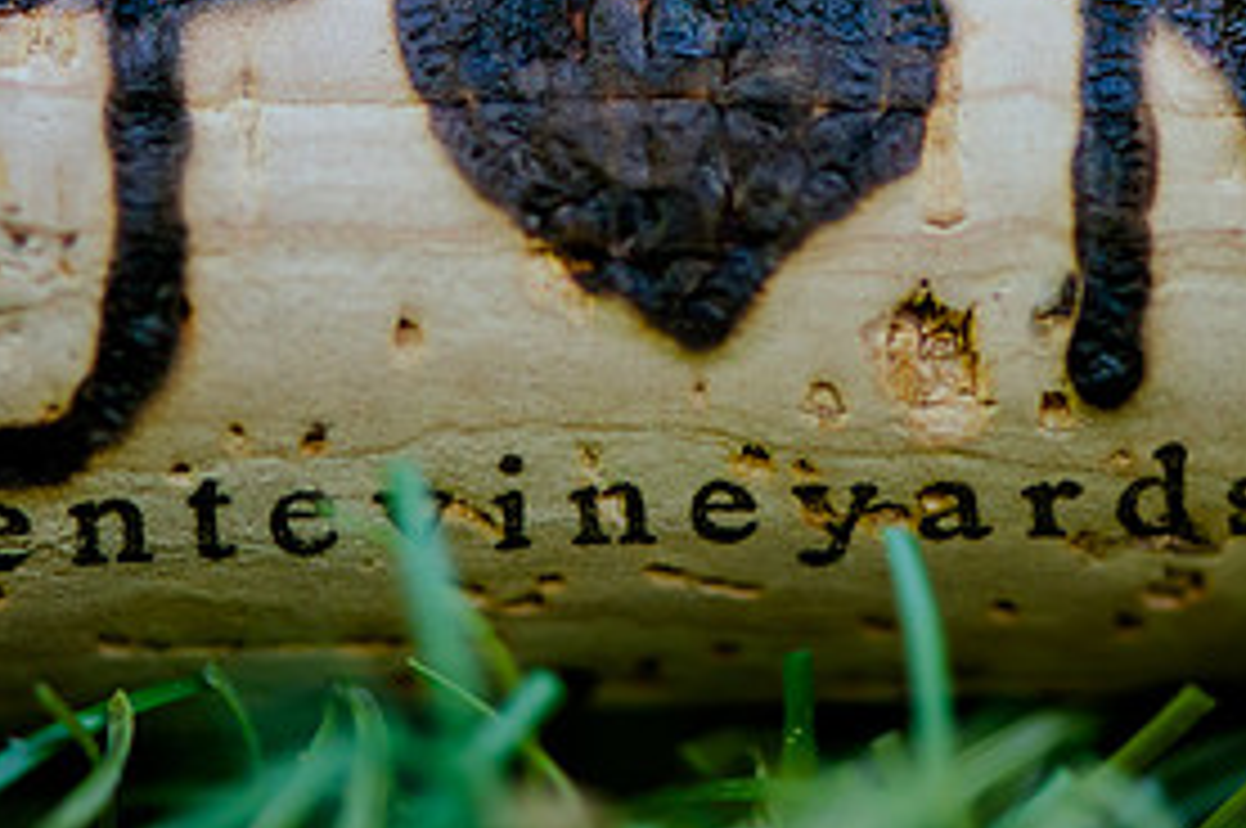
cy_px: 45
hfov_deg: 9.4
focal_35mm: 220
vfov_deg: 6.2
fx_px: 7605
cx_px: 792
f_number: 3.8
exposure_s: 1/640
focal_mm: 105
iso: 800
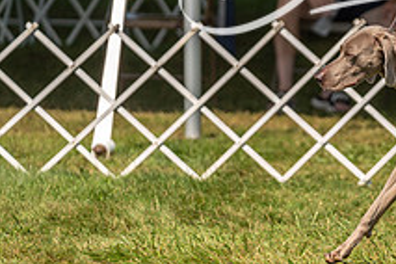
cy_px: 68
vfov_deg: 2.9
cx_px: 448
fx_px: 5126
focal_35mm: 466
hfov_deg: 4.4
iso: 200
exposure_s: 1/3200
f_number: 2.8
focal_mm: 171
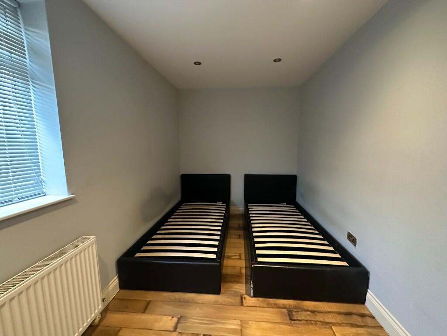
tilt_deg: -4.0
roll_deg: -0.4
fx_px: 181
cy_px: 168
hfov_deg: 102.1
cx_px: 224
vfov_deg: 85.7
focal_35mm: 14
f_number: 2.2
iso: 1000
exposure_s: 1/50
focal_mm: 2.22
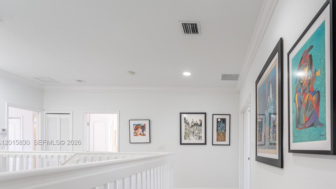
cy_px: 143
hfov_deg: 79.3
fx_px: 196
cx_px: 216
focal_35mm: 22
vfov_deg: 49.4
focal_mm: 16
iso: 200
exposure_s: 1/15
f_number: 9
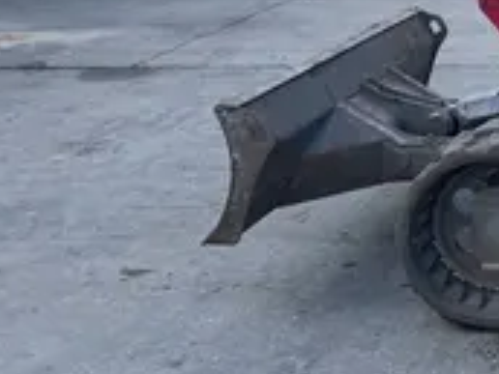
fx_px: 1196
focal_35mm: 83
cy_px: -164
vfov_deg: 16.4
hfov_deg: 21.7
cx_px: 612
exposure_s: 1/2959
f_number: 1.6
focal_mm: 4.2
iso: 50
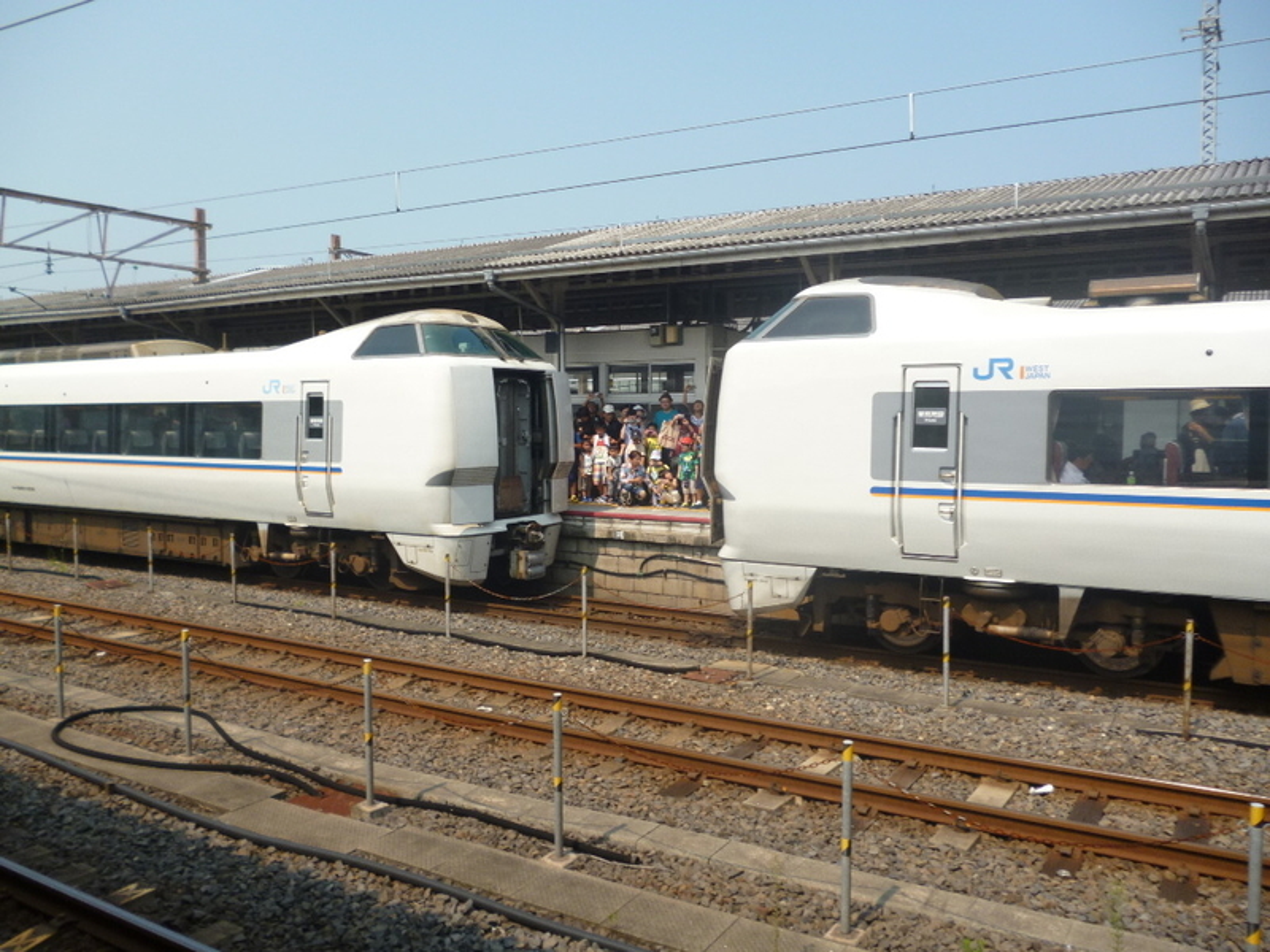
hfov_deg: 63.4
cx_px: 635
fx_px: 1027
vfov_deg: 49.7
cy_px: 476
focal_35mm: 28
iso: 100
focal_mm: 5
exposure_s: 1/100
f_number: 9
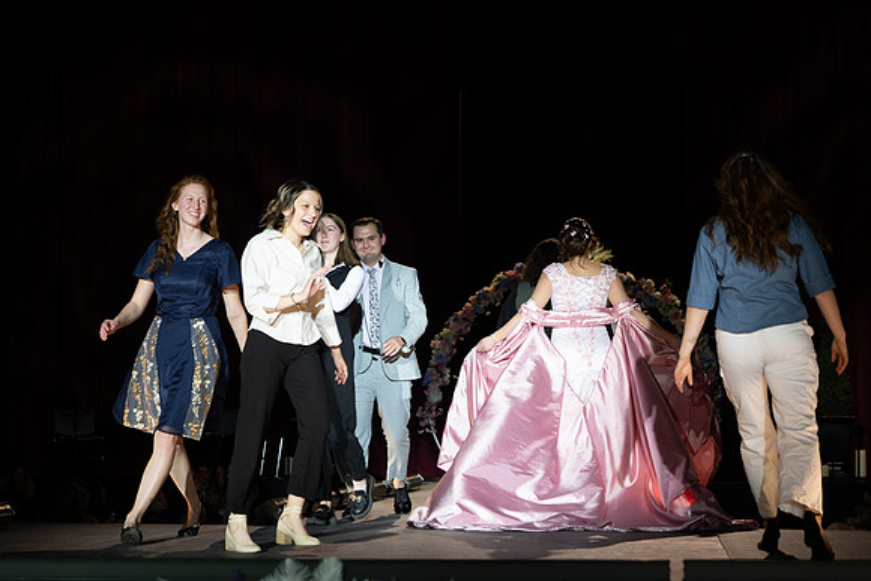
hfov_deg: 23.8
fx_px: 2064
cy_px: 316
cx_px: 343
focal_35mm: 85
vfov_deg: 16.0
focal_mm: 70
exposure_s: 1/640
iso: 800
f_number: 3.5
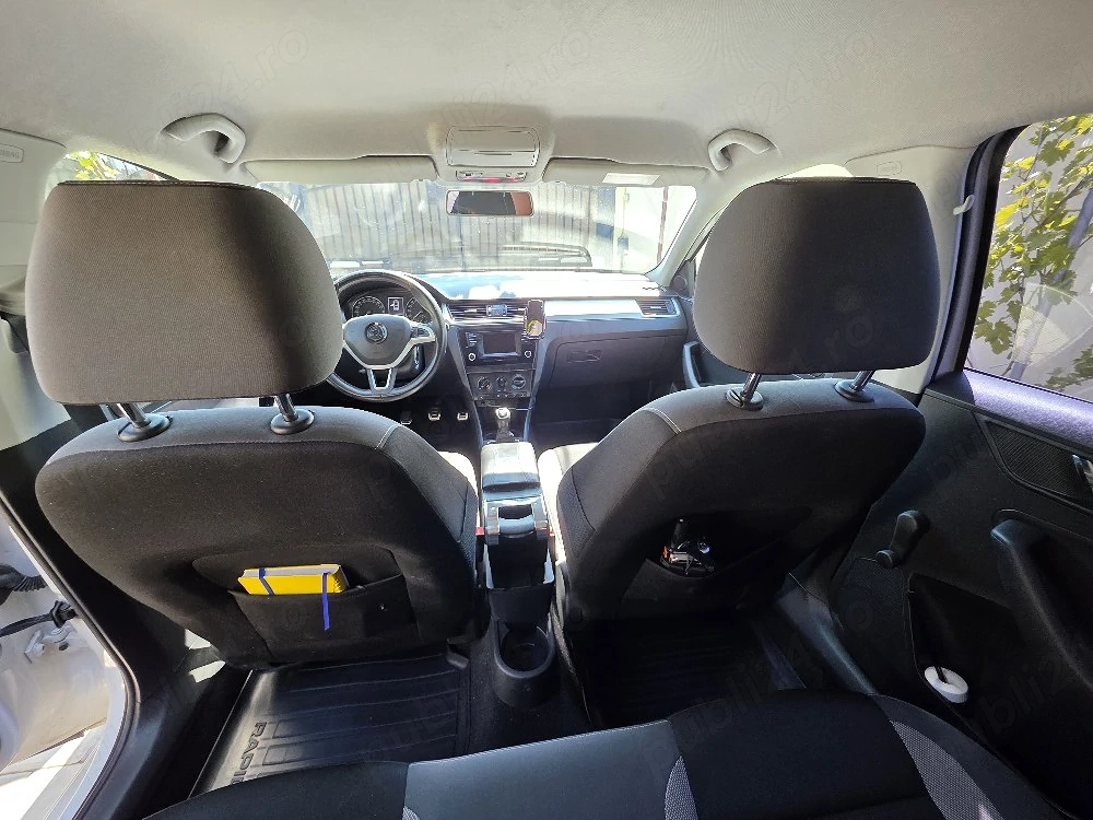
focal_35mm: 13
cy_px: 410
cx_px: 546
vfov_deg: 89.9
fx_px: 410
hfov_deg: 106.2
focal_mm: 2.2
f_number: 1.9
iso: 100
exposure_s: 1/101
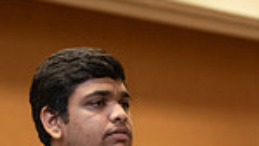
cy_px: 274
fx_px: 1855
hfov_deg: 8.0
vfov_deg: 4.5
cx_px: 212
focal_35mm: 270
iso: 1250
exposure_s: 1/160
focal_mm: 66
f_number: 2.8
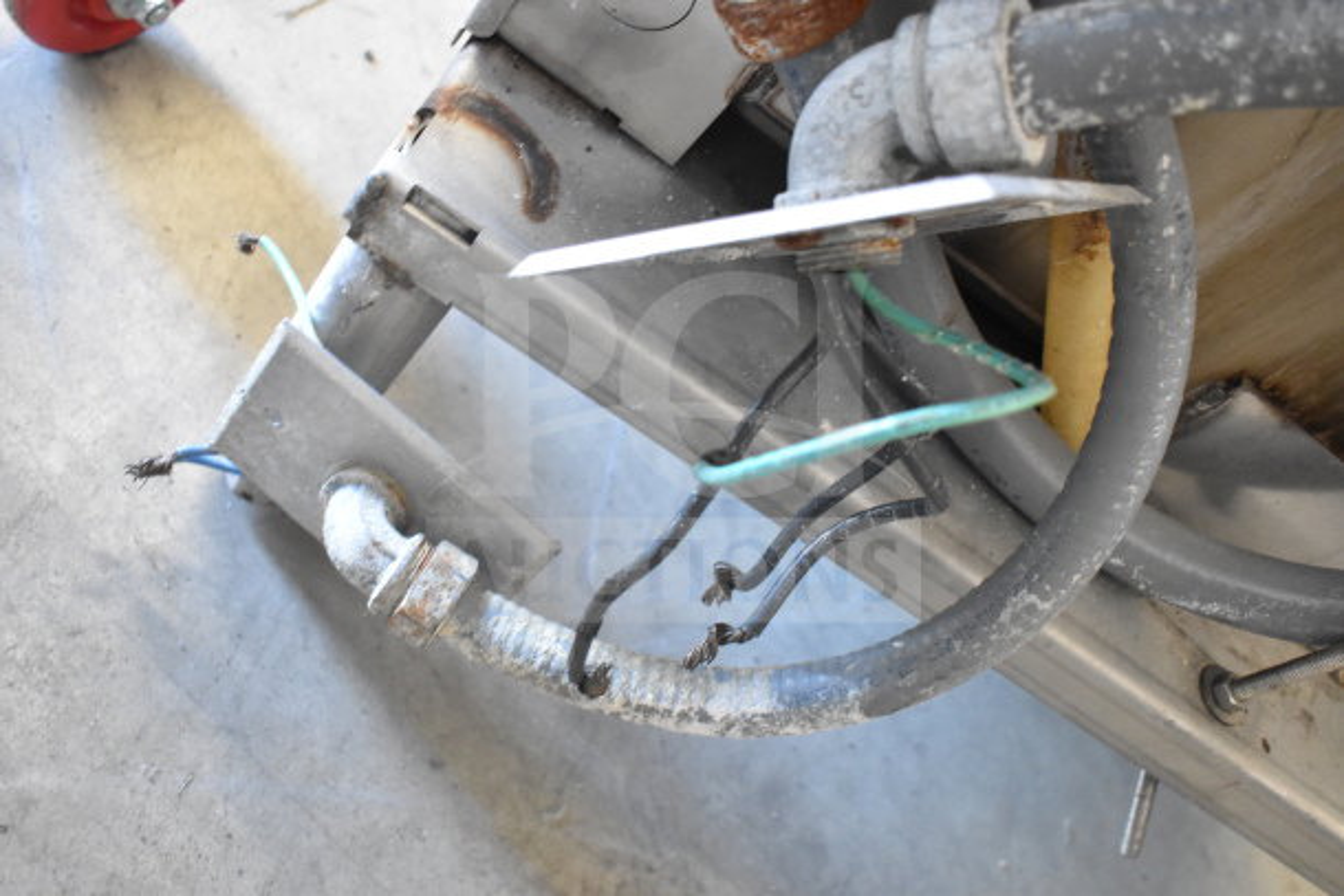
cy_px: 448
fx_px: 1344
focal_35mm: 36
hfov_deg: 53.1
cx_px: 672
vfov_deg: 36.9
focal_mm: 24
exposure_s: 1/40
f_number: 3.8
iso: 3600
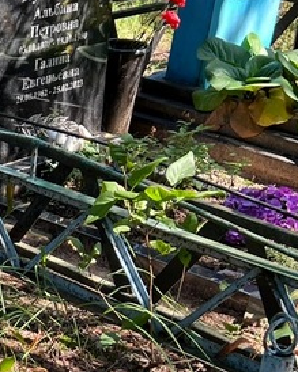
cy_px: 300
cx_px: -188
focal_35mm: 95
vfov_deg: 19.9
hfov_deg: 14.7
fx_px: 1048
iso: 40
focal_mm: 5.7
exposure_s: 1/181
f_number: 1.5
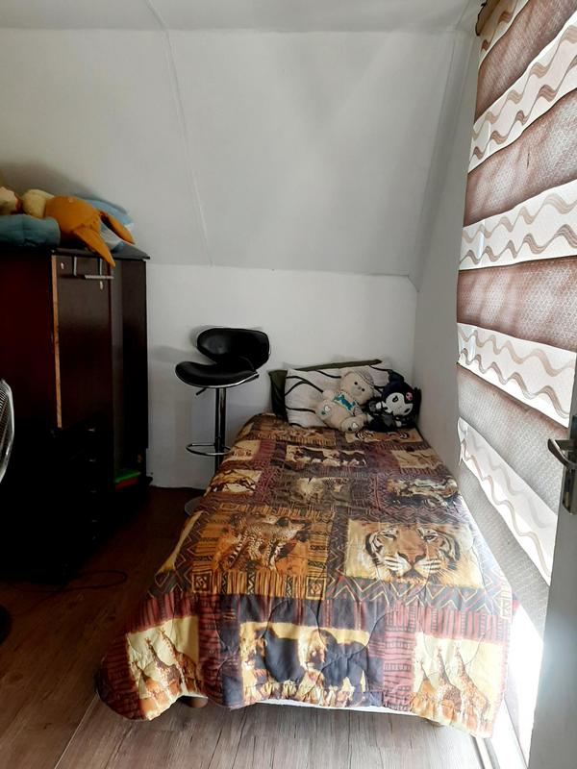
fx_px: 600
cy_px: 384
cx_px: 288
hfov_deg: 51.4
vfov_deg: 65.3
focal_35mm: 27
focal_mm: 3.93
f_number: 1.7
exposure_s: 1/50
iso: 64
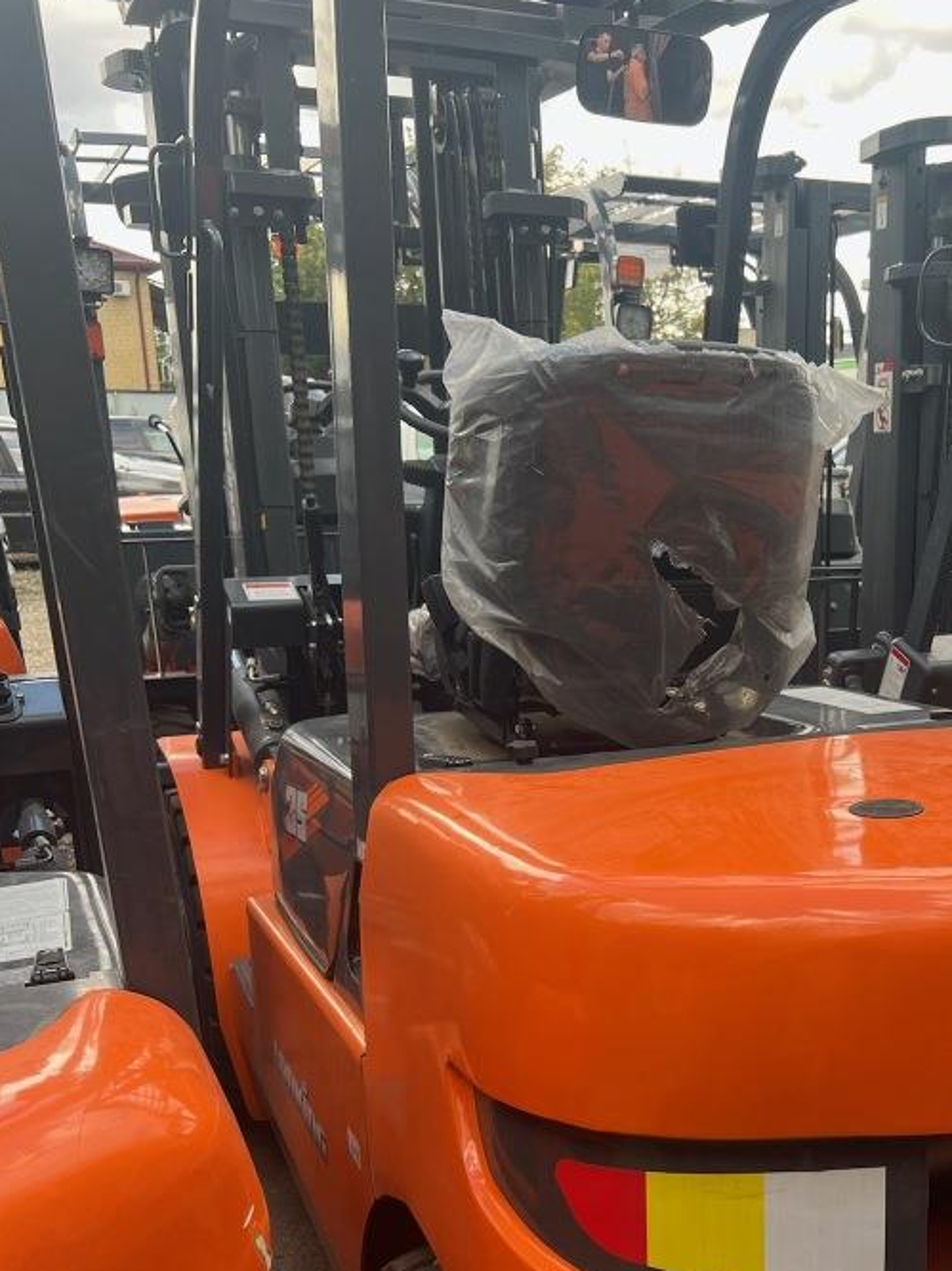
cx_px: 727
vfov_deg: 45.8
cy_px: 887
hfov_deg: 35.1
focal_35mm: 40
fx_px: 1468
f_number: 1.5
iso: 50
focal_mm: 5.7
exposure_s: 1/404
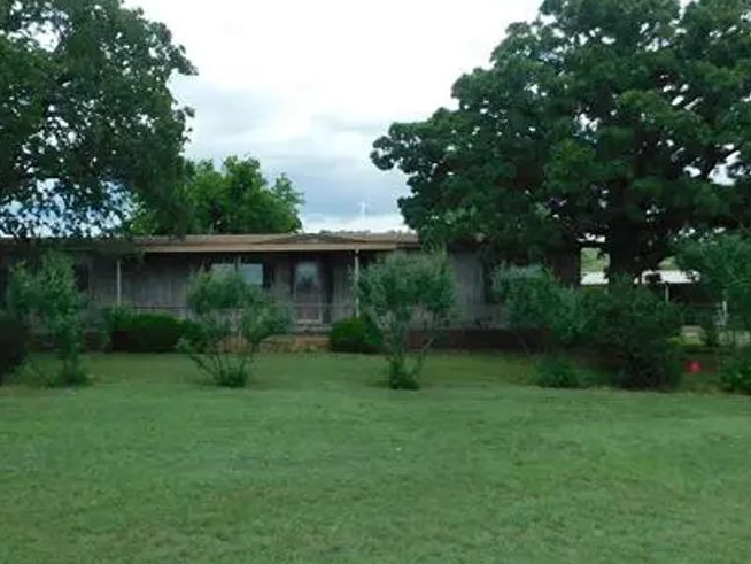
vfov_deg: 39.7
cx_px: 288
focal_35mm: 36
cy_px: 286
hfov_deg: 50.9
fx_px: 781
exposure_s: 1/1000
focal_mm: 4
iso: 125
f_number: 3
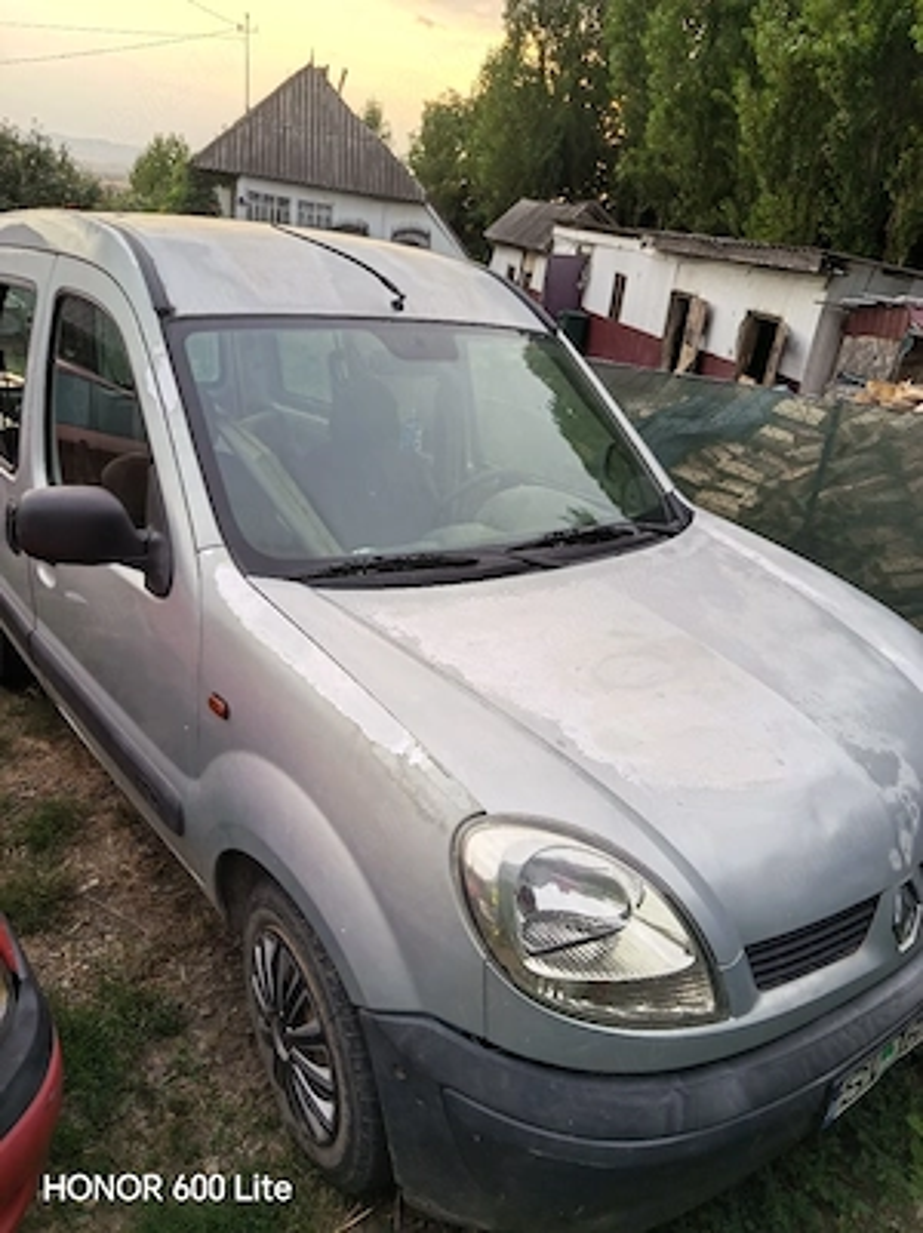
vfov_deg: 71.6
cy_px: 616
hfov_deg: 56.7
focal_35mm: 24
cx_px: 462
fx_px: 855
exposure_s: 1/100
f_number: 1.75
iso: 357
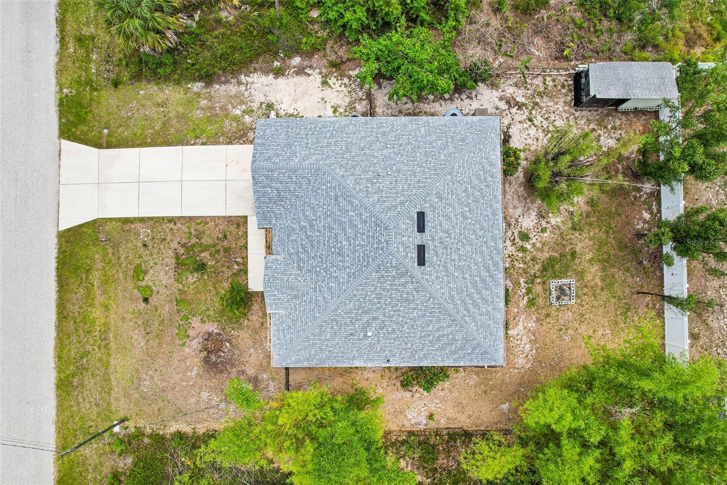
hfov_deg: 78.6
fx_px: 444
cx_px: 364
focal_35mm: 22
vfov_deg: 57.2
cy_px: 242
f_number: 2.8
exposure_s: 1/160
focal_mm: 8.4
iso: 110
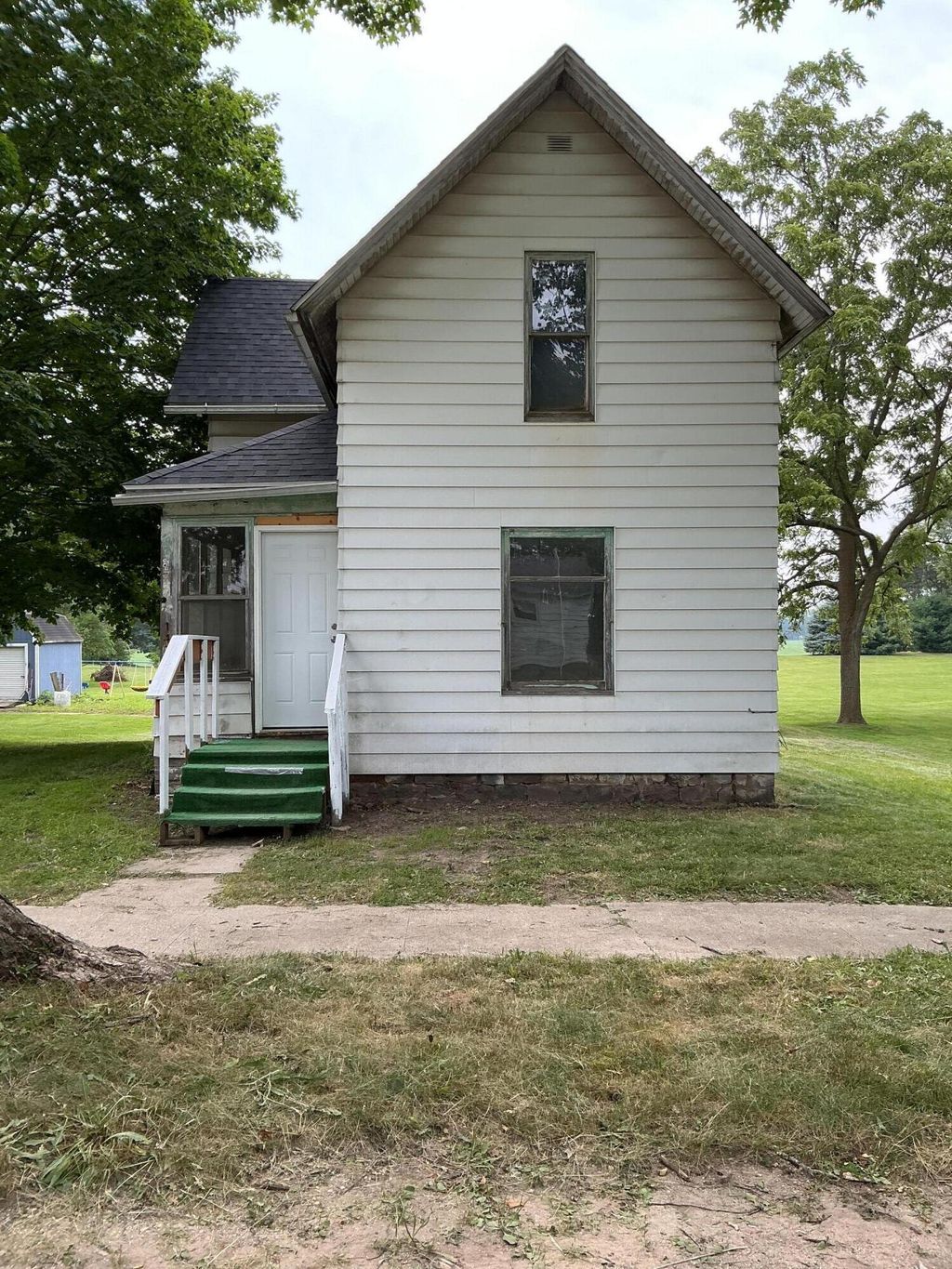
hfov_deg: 48.2
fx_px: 1063
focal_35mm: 29
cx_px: 476
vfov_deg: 61.7
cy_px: 634
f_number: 1.8
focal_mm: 3
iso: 25
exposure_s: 1/270
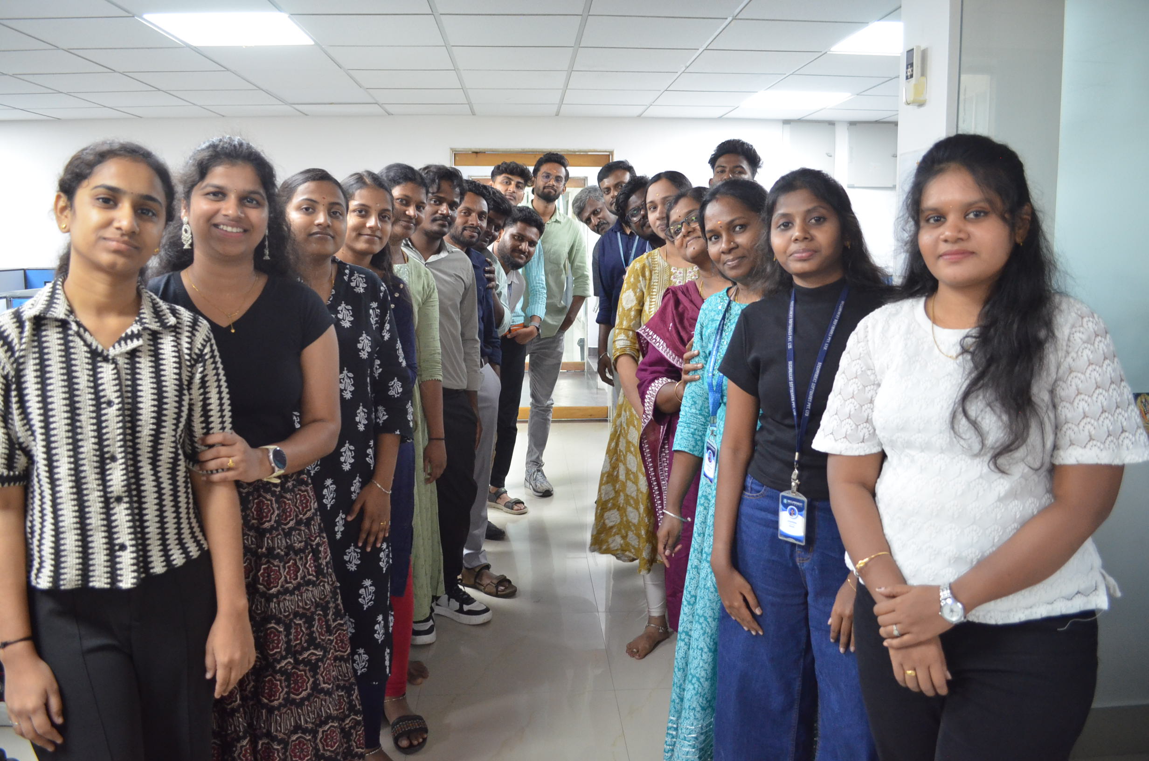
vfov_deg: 47.7
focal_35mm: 27
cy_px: 380
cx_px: 574
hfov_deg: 67.5
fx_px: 860
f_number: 3.5
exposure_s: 1/40
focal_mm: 18
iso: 1600
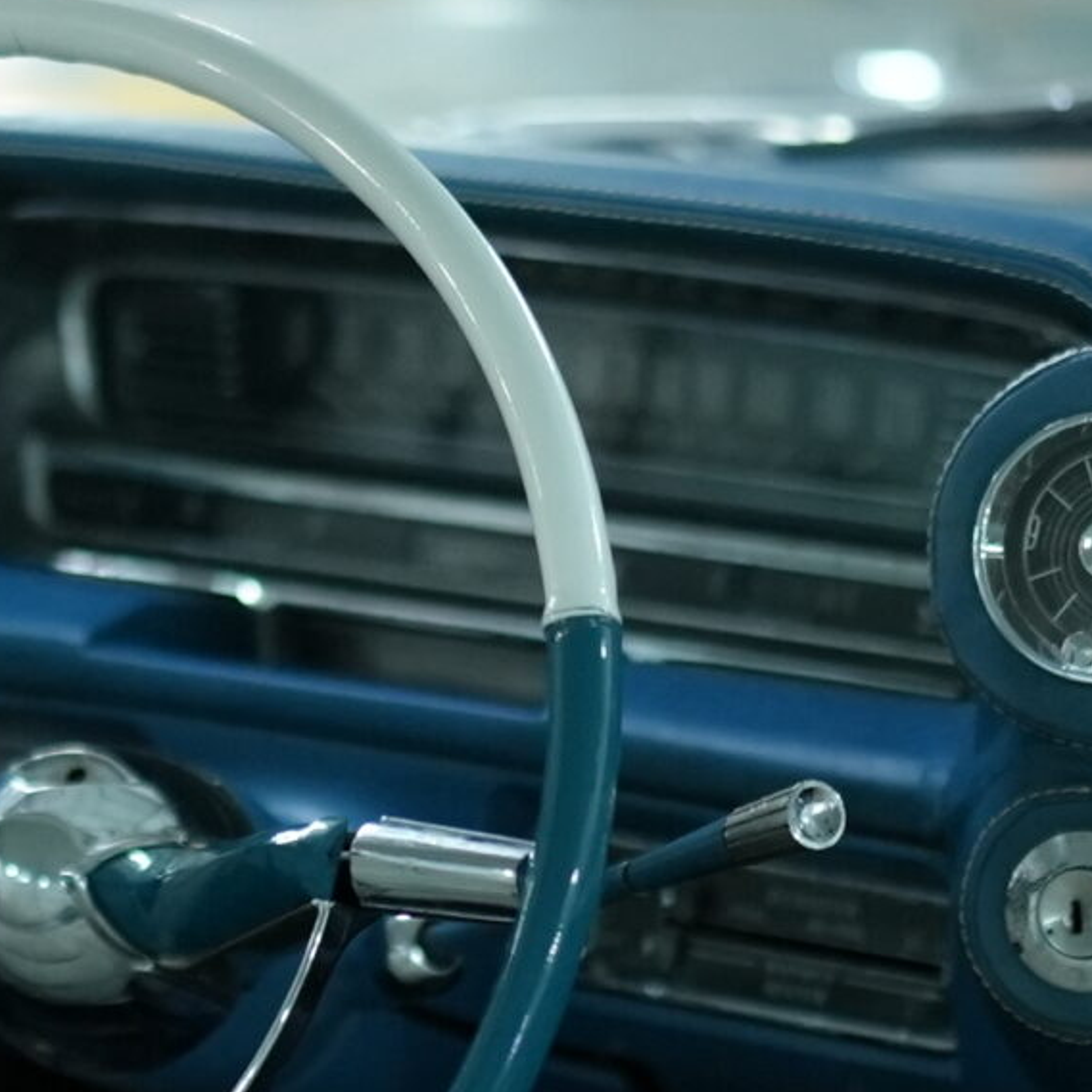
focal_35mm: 134
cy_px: 952
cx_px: 190
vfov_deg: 12.9
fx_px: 4783
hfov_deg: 13.0
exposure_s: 1/125
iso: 2500
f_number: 1.4
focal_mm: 35
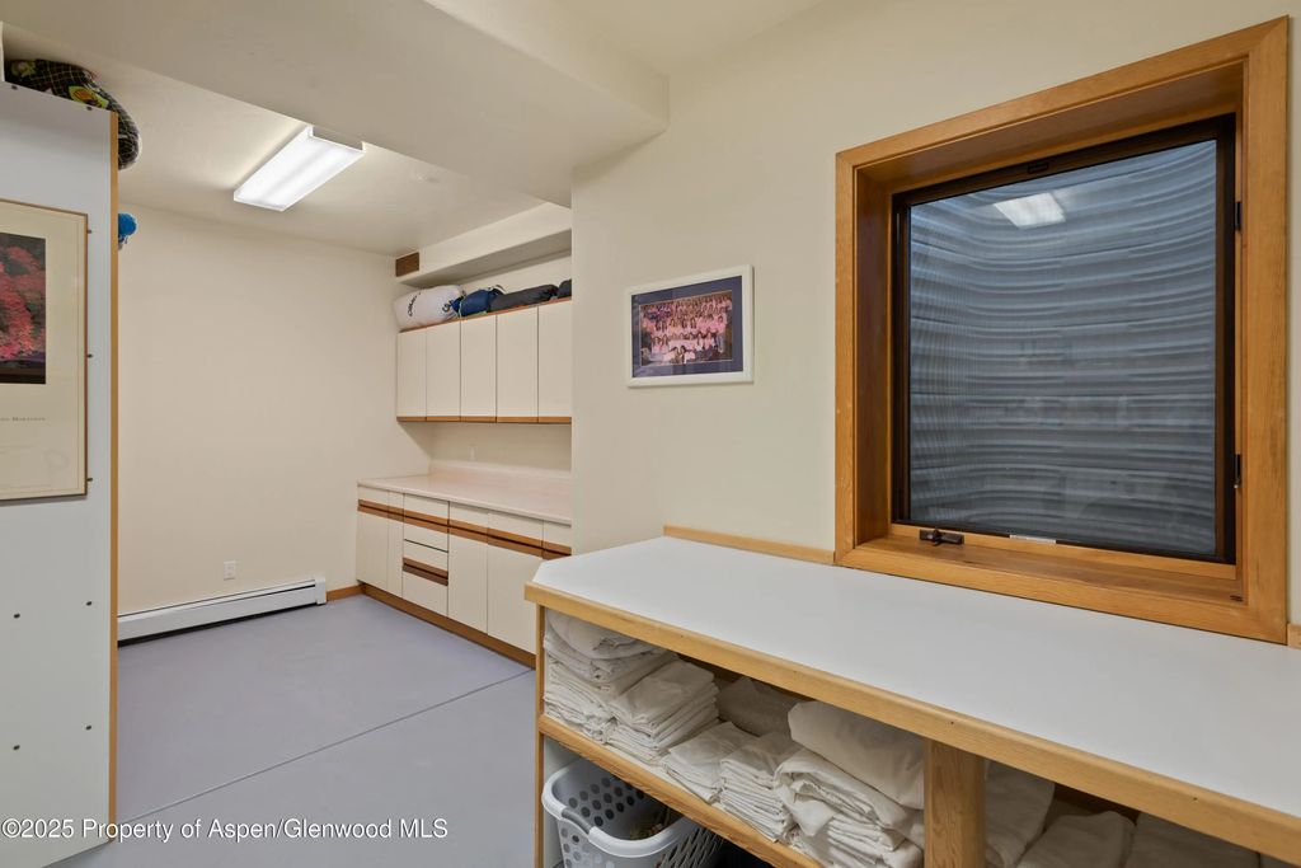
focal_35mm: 17
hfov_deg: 93.3
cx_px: 650
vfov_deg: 70.5
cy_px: 434
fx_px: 614
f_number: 7.1
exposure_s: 1/1.25
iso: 100
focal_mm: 17
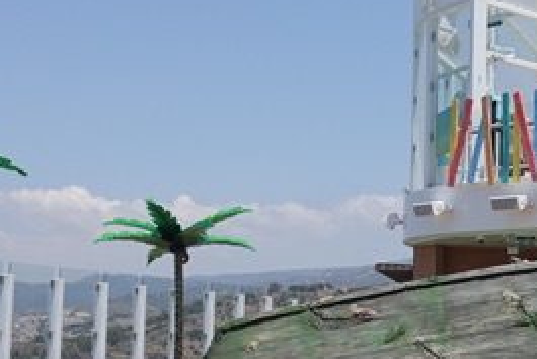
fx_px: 1224
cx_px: 695
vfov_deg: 16.6
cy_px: 235
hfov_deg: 22.2
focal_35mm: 82
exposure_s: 1/4000
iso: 125
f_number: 2
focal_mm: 7.6
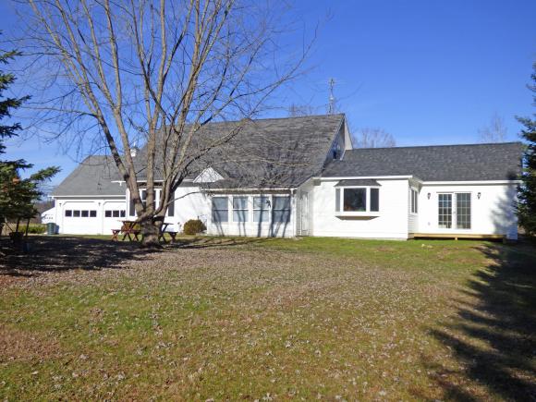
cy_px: 201
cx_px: 268
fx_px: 557
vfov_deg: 39.7
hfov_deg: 51.4
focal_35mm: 36
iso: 100
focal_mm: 6.18
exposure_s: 1/1600
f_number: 3.4
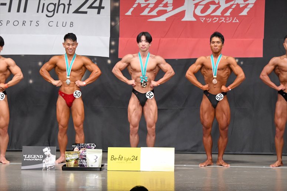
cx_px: 144
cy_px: 96
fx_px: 1458
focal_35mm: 183
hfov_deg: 11.2
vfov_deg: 7.5
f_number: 5.6
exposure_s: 1/400
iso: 6400
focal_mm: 122
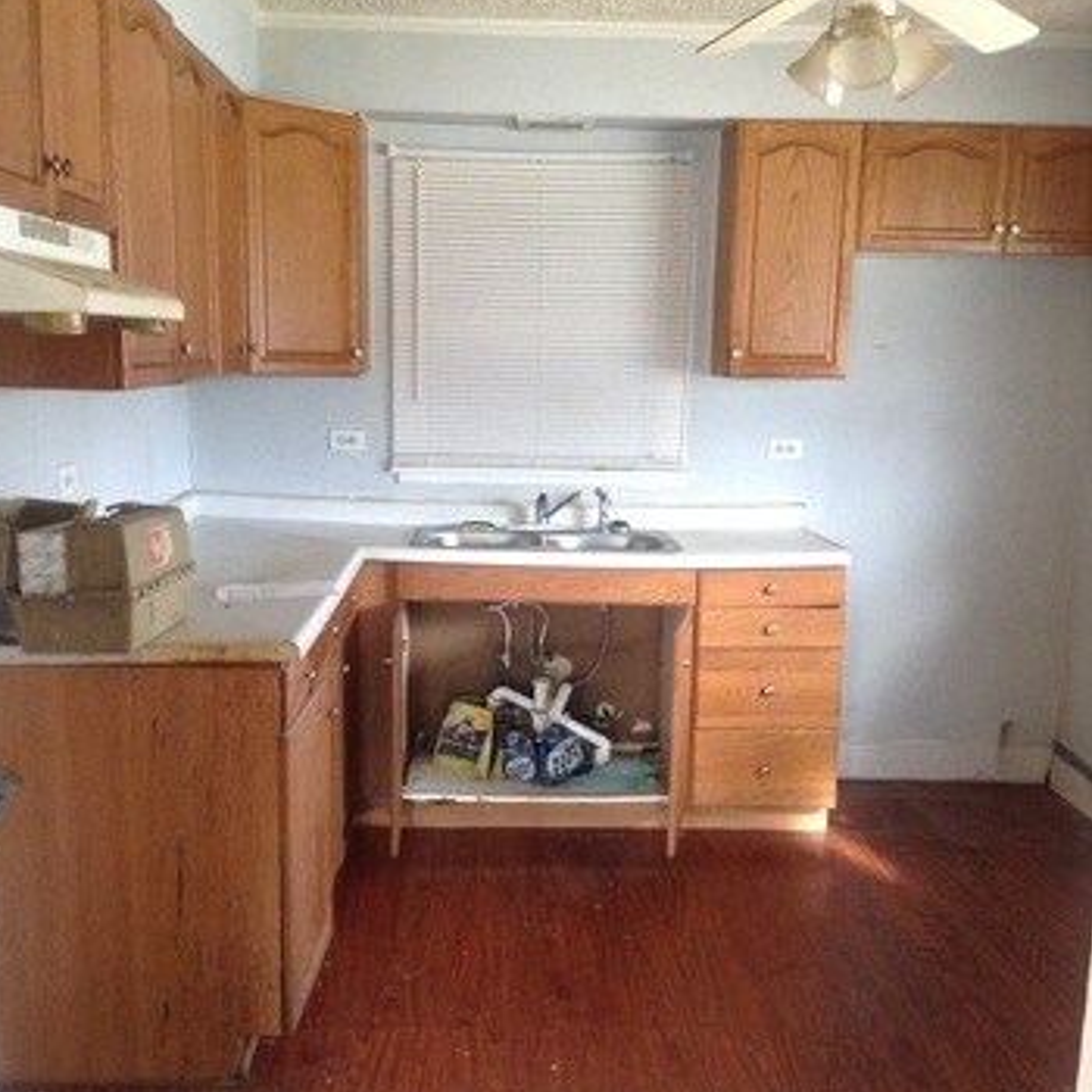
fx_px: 1428
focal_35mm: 40
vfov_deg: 41.8
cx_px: 535
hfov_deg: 41.9
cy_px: 608
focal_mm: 3.3
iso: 250
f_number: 2.4
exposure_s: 1/20
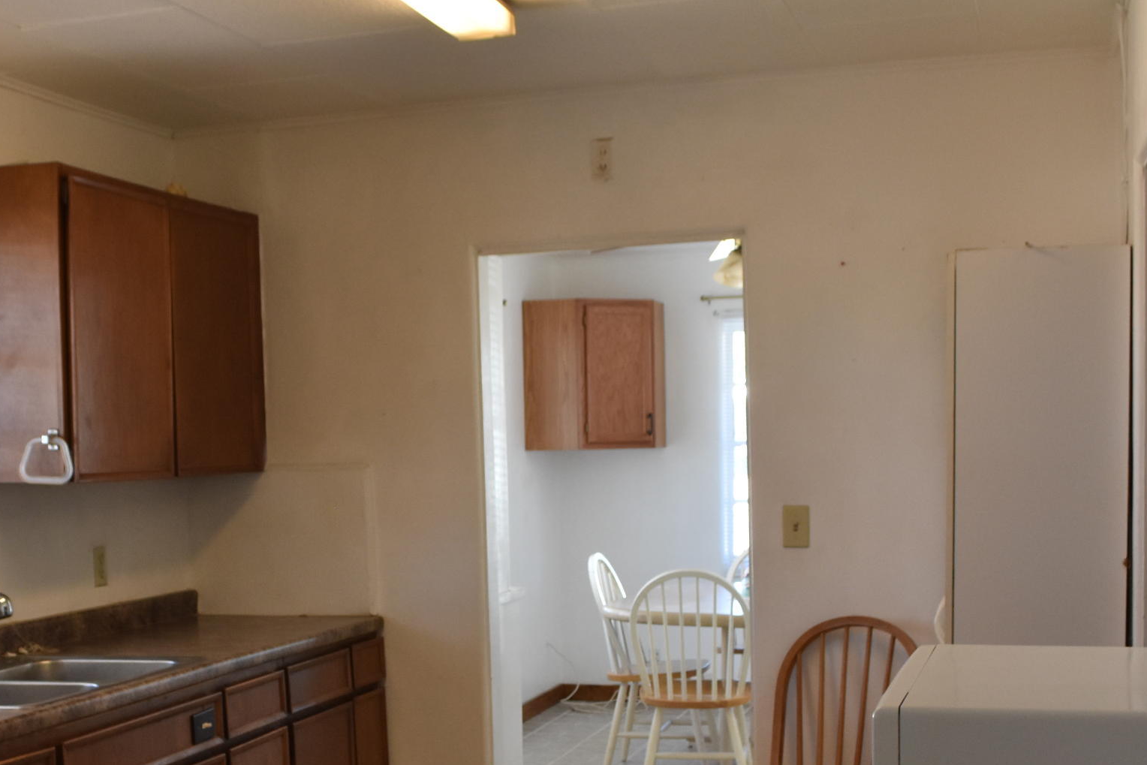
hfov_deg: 37.3
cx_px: 444
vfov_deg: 25.3
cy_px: 552
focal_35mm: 53
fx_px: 1689
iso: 800
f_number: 5.6
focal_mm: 18
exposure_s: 1/125
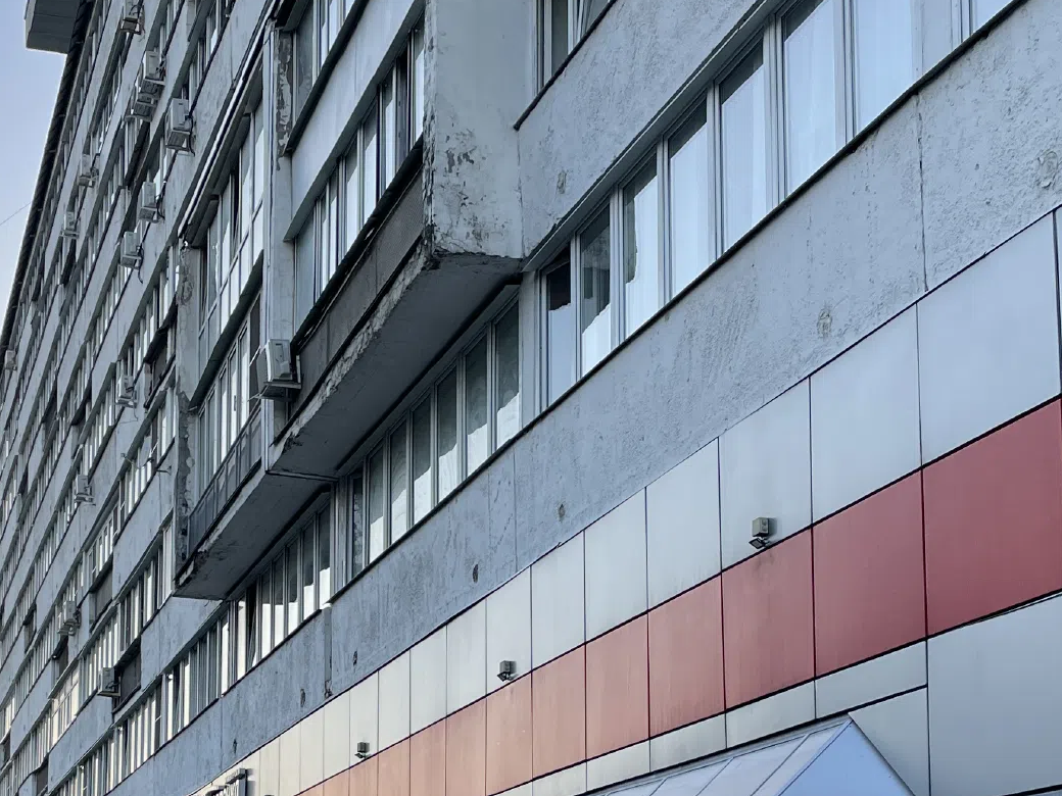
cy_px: 782
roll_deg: -1.1
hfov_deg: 32.1
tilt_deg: +6.9
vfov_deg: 23.5
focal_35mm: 60
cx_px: 415
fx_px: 1841
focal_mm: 4.2
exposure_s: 1/100
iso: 50
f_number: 1.6
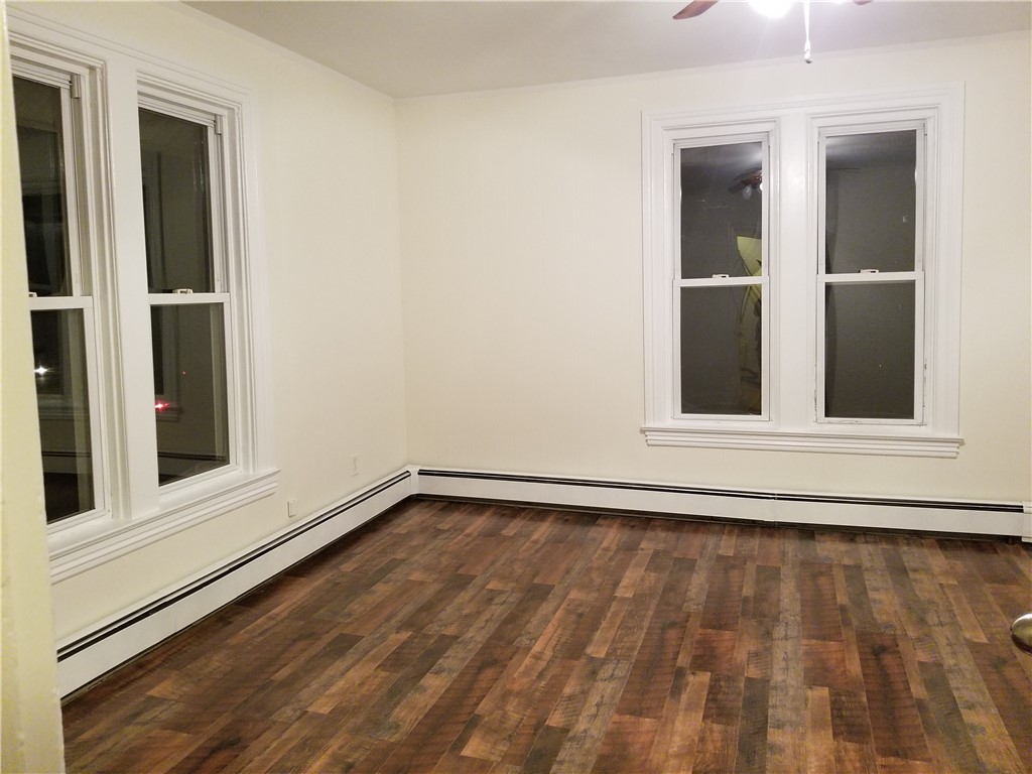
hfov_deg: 67.3
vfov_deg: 53.1
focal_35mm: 26
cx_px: 516
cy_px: 387
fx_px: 775
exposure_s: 1/50
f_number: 1.7
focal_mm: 4.25
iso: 500
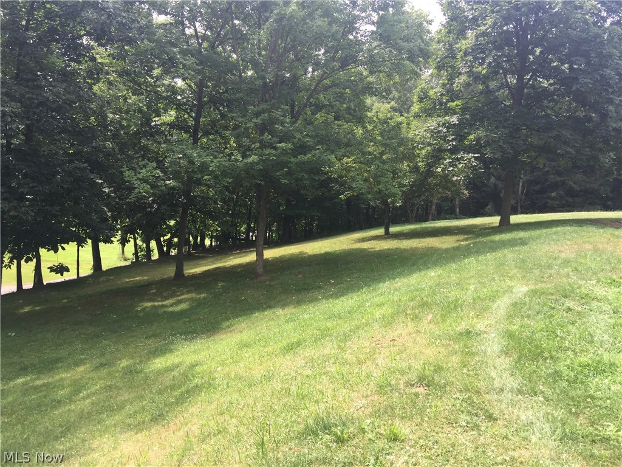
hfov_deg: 61.7
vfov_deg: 48.2
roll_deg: -4.6
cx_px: 311
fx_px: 521
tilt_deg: -5.8
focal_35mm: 29
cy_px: 234
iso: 32
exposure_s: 1/384
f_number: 2.2
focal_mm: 4.15
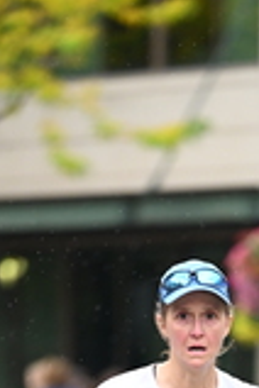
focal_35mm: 693
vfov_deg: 3.0
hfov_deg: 2.0
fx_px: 7478
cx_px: 268
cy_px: 644
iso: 1250
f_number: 2.8
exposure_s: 1/1250
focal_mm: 200
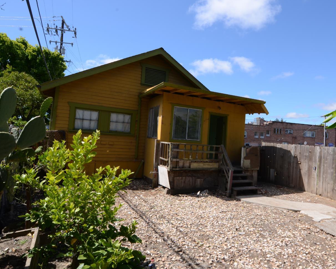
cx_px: 195
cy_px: 132
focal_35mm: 23
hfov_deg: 73.1
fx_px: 225
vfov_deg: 61.8
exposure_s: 1/60
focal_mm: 13
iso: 100
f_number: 14
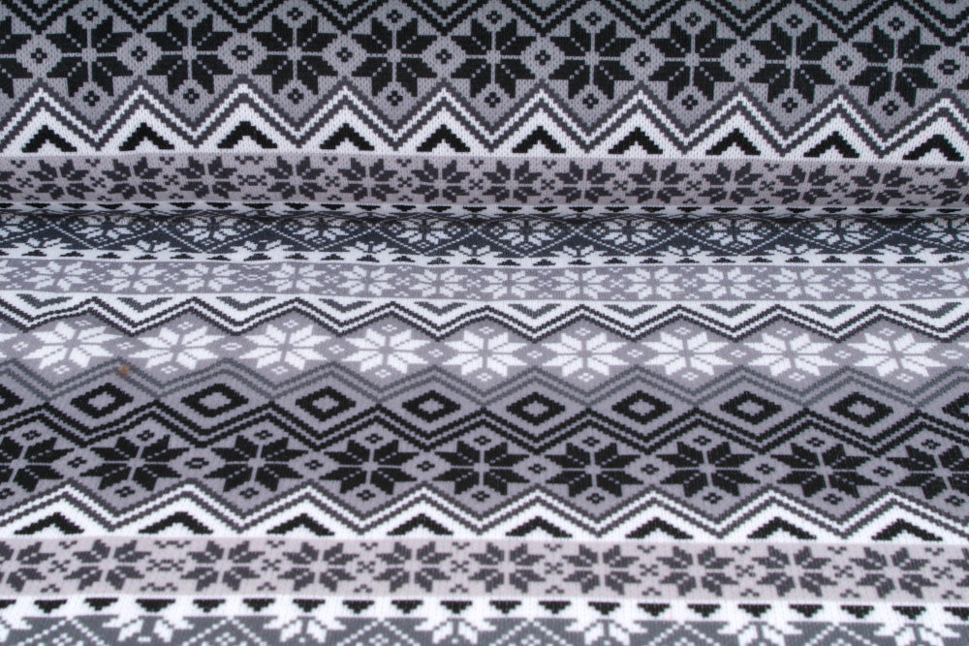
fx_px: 1131
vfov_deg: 31.9
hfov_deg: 46.4
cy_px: 323
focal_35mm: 42
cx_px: 484
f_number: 9.5
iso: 100
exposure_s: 1/180
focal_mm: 28
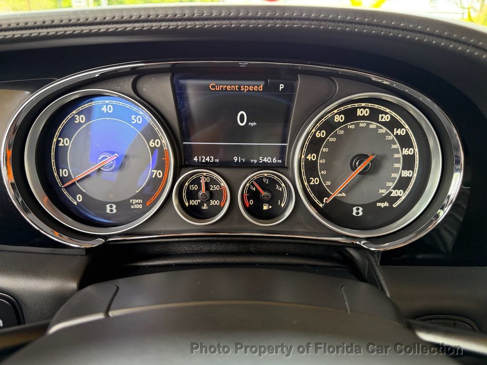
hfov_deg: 71.6
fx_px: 338
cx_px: 244
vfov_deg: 56.8
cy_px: 182
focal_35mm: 24
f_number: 1.78
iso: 200
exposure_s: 1/83
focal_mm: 6.76
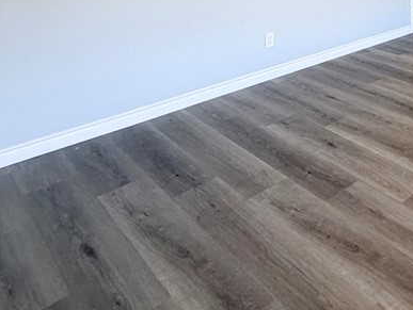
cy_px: -65
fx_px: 442
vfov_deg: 32.0
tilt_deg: -3.2
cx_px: 426
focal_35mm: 37
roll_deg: +0.5
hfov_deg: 42.3
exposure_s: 1/60
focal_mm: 2.22
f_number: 2.2
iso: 200
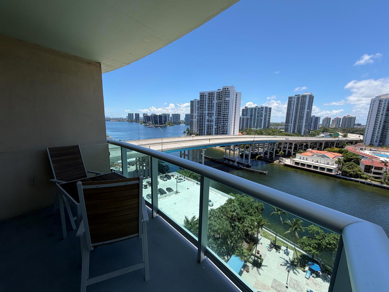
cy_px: 146
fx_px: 157
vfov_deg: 85.7
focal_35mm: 14
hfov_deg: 102.1
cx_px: 194
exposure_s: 1/770
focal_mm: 2.22
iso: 25
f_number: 2.2
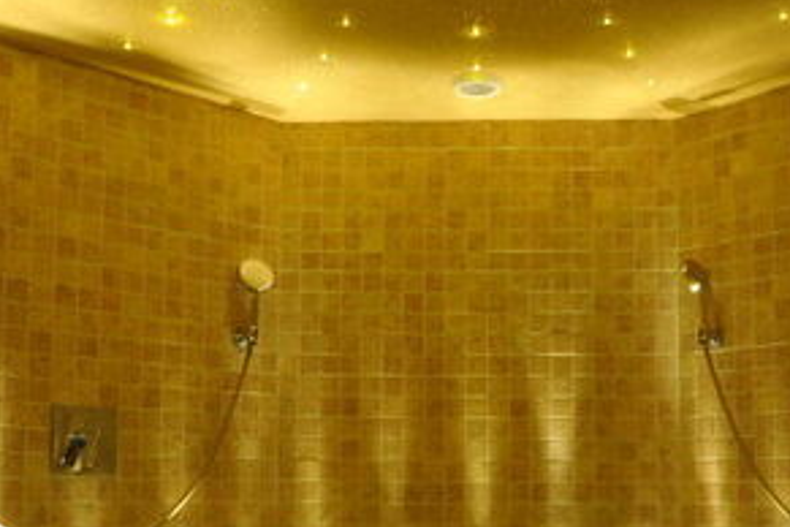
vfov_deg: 28.1
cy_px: 417
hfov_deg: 41.8
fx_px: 1031
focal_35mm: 47
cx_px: 445
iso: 500
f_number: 2.8
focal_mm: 24
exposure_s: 1/2.5
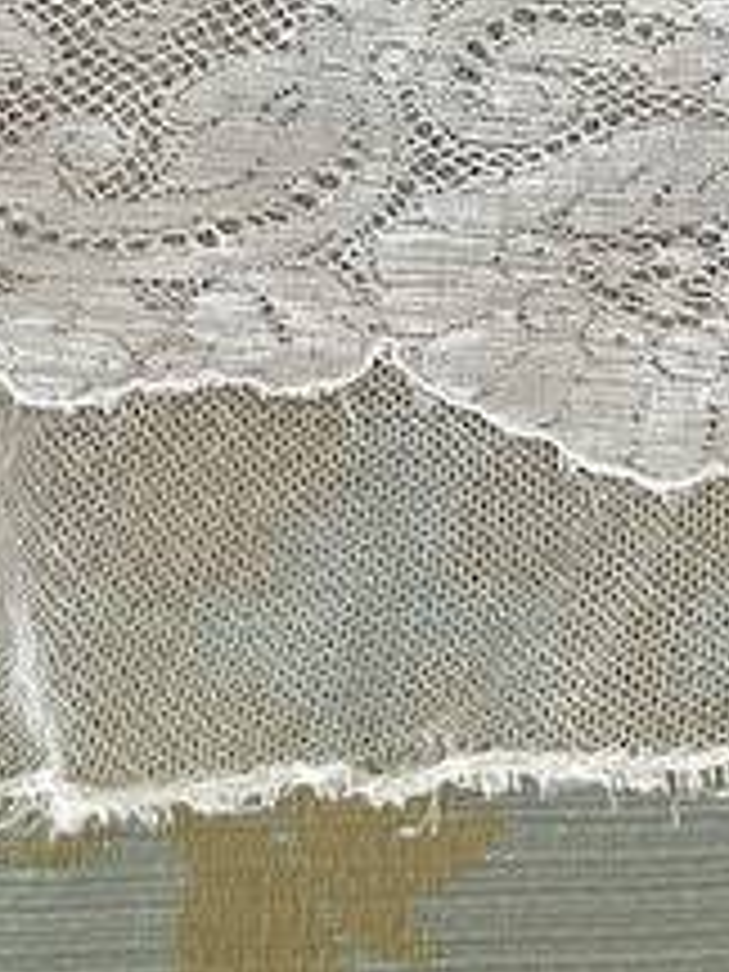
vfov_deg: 13.3
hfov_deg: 11.8
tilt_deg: -72.8
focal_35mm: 123
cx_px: 918
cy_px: -1102
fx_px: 3454
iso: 125
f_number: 1.6
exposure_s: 1/86
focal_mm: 4.2
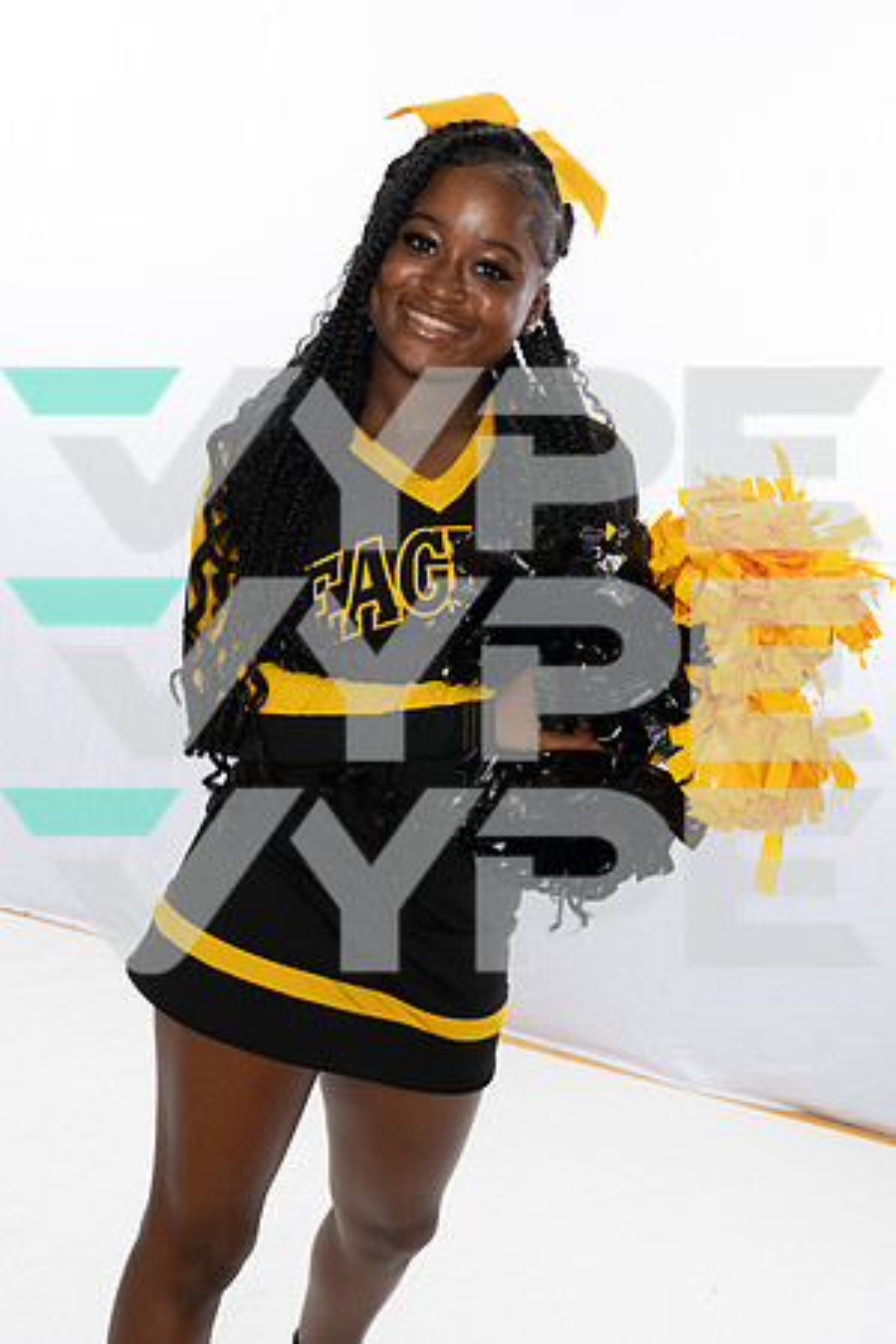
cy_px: 672
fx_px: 1829
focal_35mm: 49
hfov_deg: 27.5
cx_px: 448
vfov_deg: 40.3
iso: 1250
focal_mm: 49
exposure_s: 1/250
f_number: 10
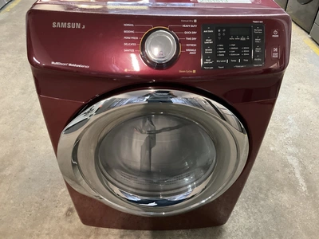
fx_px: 267
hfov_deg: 61.7
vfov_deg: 48.2
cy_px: 120
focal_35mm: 29
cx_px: 160
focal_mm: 3
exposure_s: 1/30
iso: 500
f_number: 1.8
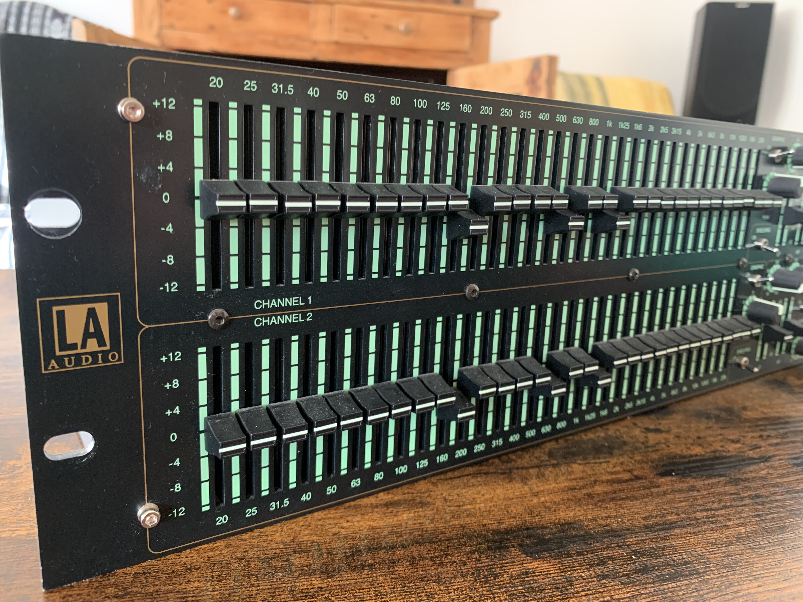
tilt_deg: -11.0
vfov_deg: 53.1
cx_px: 402
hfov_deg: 67.3
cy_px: 301
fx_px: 603
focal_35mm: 26
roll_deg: -2.6
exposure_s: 1/56
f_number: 1.8
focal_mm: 4.25
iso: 400
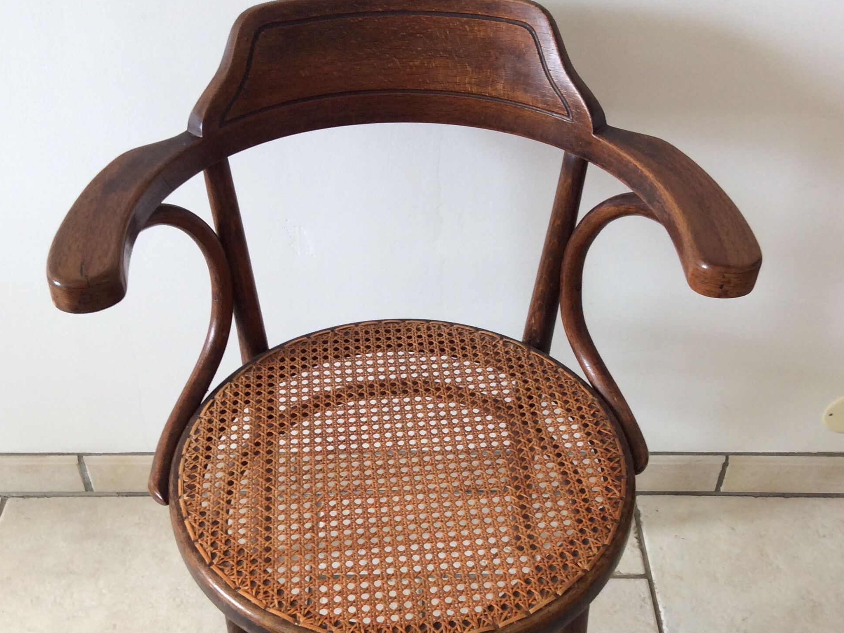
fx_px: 1049
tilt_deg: -43.7
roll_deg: +0.4
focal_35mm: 43
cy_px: 401
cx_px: 422
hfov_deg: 43.8
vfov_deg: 33.4
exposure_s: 1/25
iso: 40
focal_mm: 3.3
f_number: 2.4
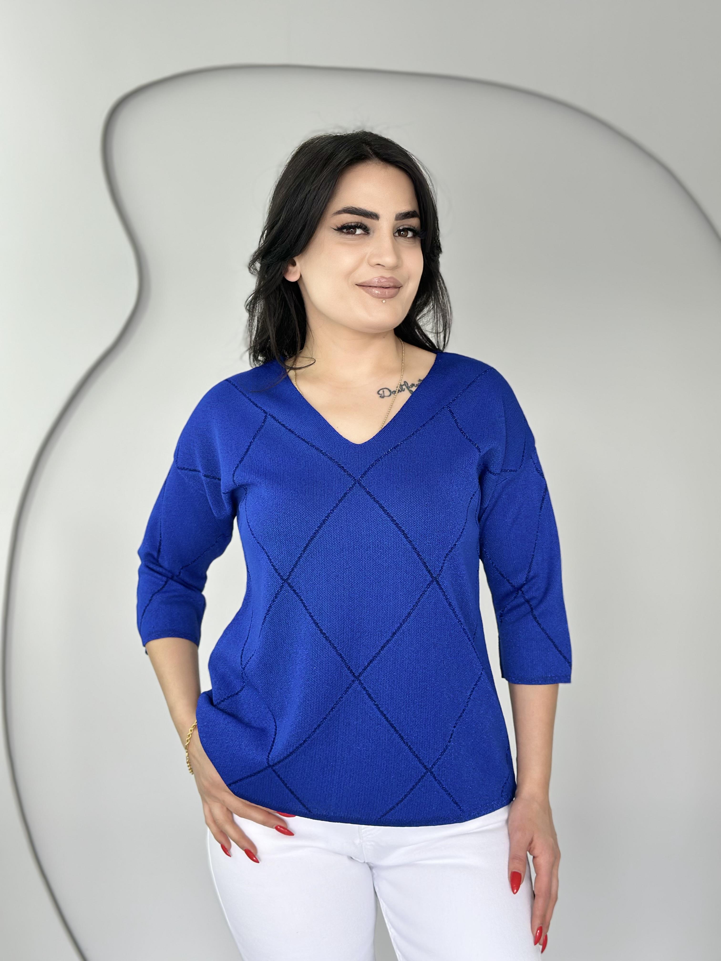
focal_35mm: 48
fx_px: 1333
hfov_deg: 30.3
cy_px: 480
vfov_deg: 39.7
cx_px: 360
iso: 100
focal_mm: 6.86
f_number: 1.78
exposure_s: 1/124
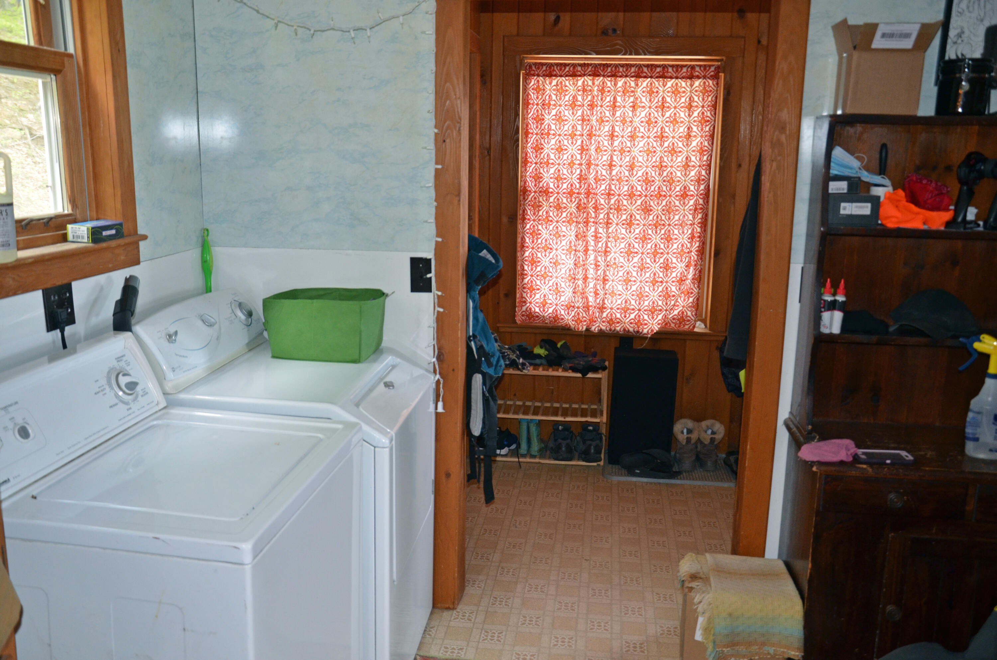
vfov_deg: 41.5
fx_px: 871
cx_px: 498
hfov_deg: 59.6
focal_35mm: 32
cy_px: 330
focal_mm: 21
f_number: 3.8
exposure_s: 1/60
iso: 800
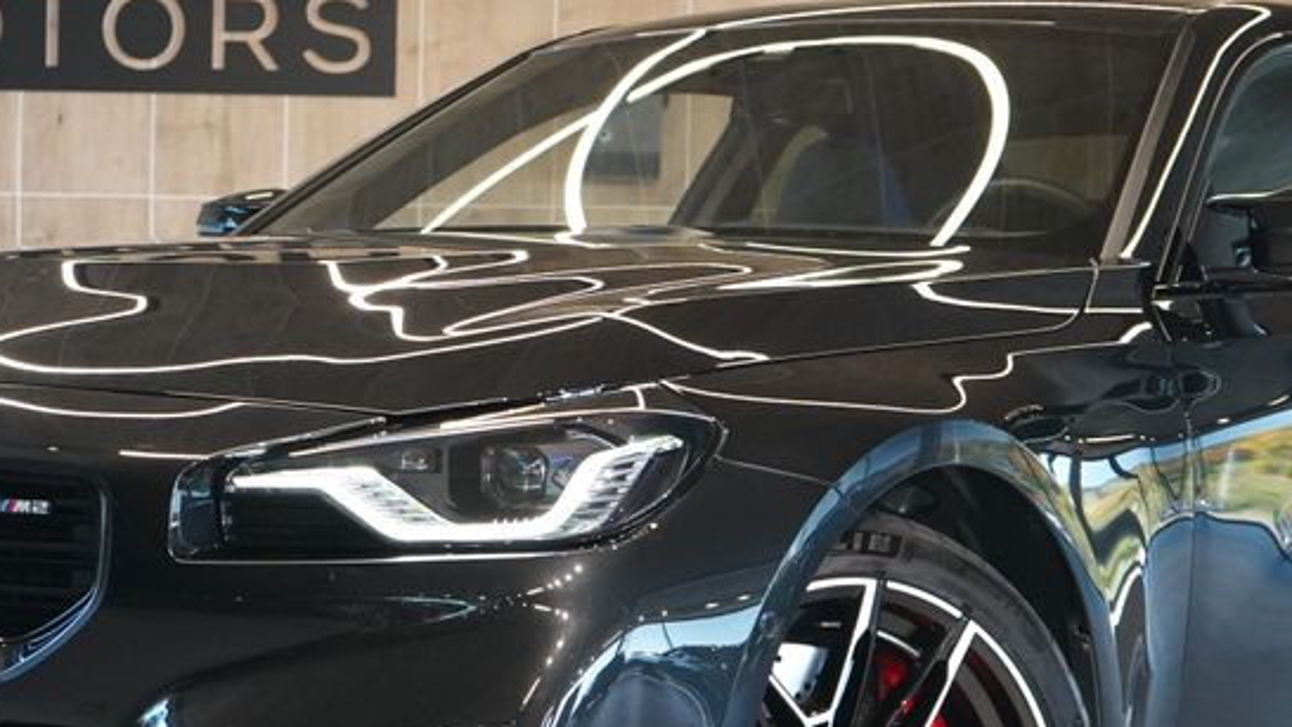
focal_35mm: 108
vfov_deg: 11.2
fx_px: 3700
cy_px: 487
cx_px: 478
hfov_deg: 19.8
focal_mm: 55
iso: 6400
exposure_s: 1/160
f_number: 5
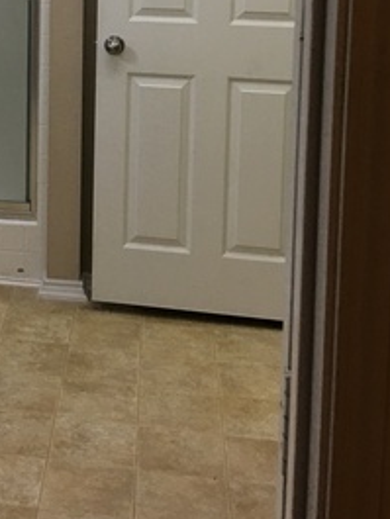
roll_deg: +0.6
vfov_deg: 25.4
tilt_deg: -7.7
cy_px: 3
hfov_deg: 19.0
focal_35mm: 73
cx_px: -86
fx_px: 1096
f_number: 2.2
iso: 32
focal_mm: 4.15
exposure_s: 1/30
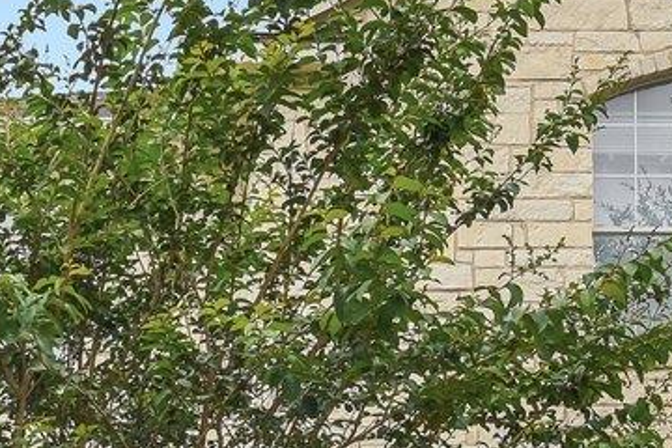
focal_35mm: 91
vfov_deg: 13.7
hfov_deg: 22.1
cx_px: 129
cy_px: 770
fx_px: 1699
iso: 100
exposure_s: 1/200
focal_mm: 16
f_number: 8
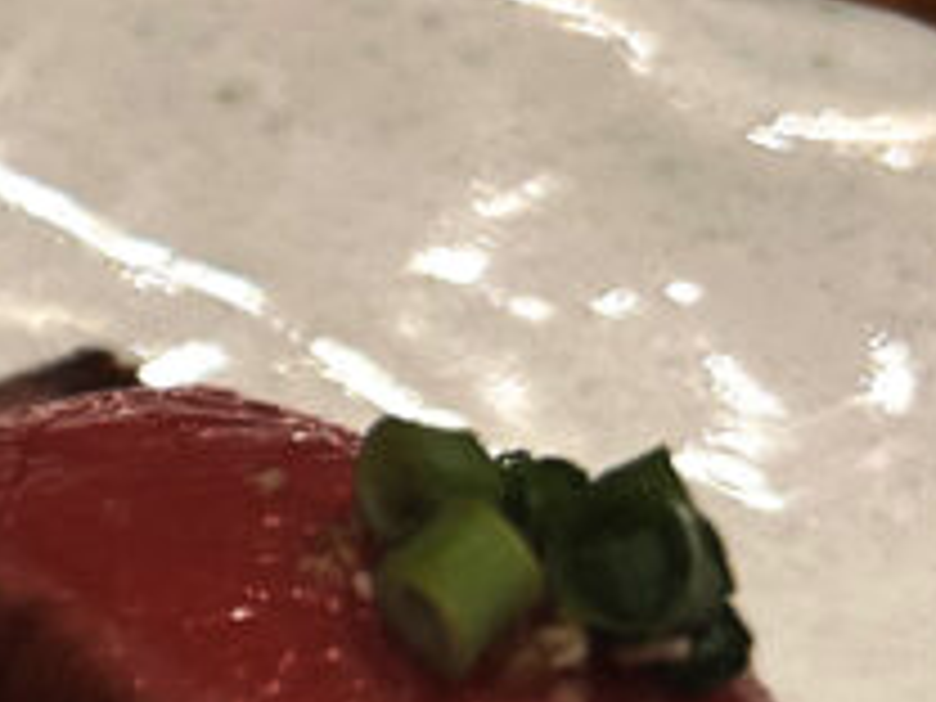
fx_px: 3461
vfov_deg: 11.5
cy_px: 572
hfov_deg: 12.6
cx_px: -1197
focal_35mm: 128
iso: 125
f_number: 1.5
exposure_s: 1/120
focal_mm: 5.7
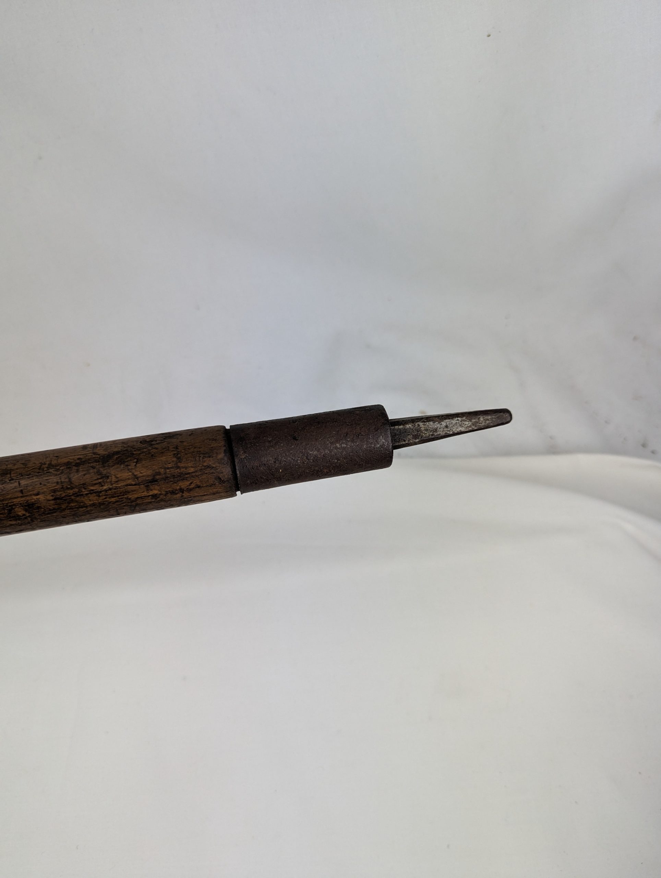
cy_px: 439
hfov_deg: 56.9
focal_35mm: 24
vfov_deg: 71.5
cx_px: 330
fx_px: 609
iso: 90
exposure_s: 1/250
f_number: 1.85
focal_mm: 6.81
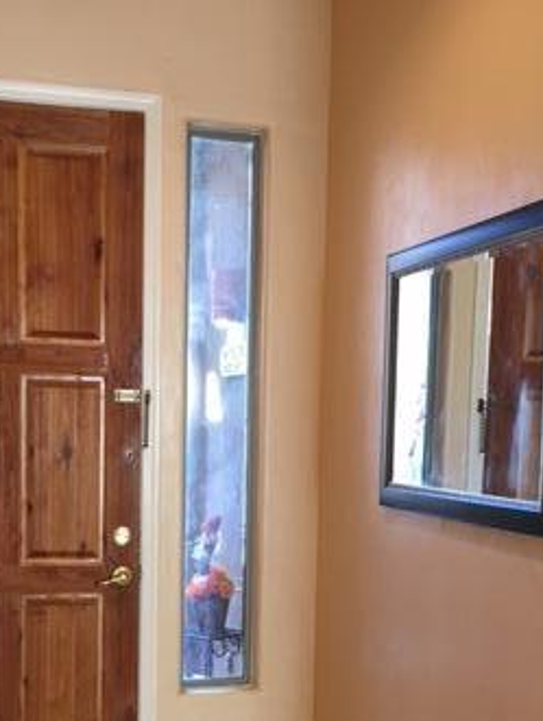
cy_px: 523
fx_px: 1169
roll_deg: -1.5
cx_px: 246
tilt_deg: -4.0
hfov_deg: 26.1
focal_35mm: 56
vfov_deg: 33.8
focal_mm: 4.15
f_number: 2.2
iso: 100
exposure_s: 1/30
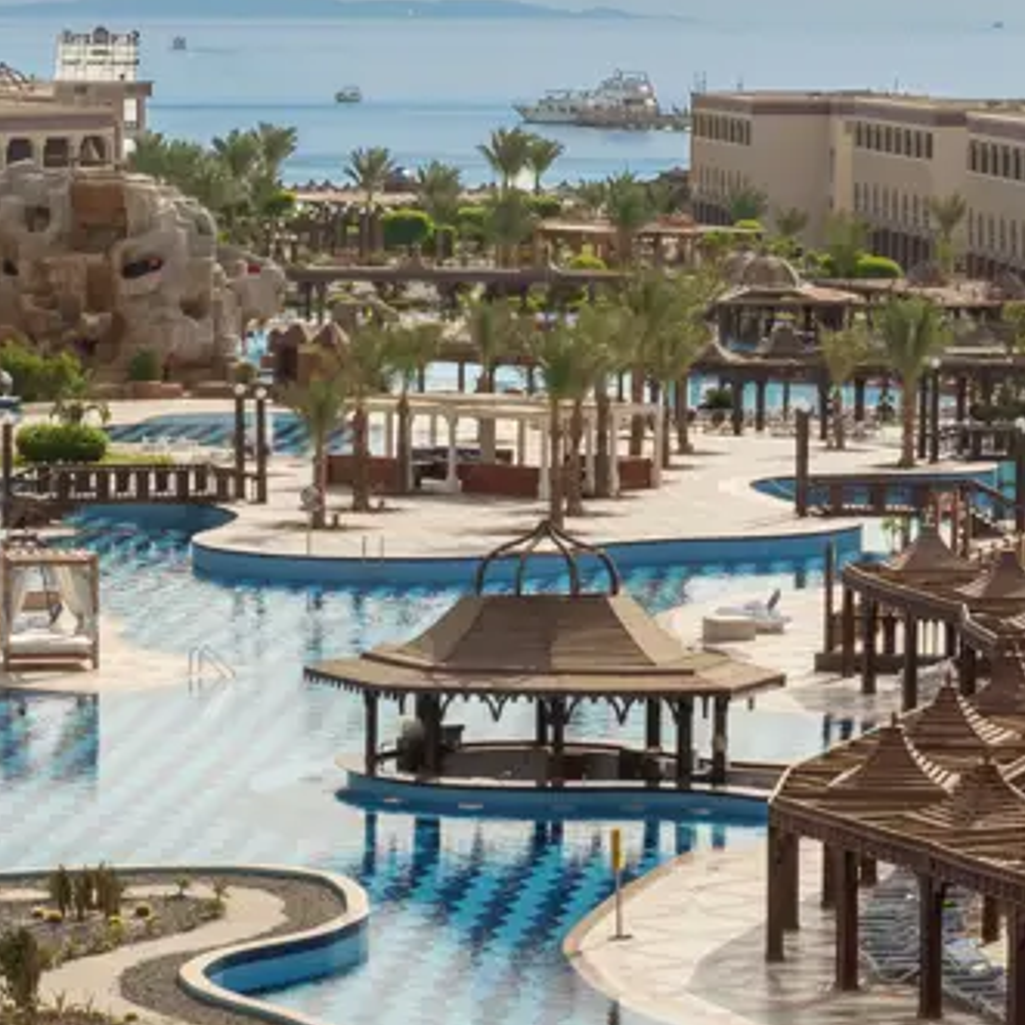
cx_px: 310
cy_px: 697
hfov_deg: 9.5
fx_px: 6164
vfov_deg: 9.5
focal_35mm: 184
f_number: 16
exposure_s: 1/200
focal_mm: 70
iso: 200
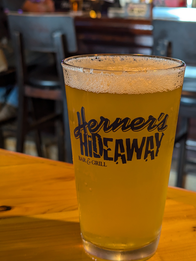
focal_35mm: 60
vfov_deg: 32.2
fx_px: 453
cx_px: 113
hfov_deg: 24.4
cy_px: 120
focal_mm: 6.81
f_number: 1.85
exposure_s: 1/30
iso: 110
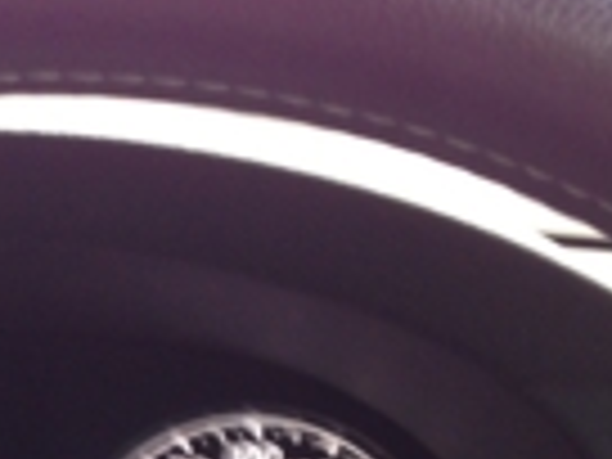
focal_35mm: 121
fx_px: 2139
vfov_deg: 11.7
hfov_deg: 15.8
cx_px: -90
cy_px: 695
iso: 50
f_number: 2.4
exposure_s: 1/24
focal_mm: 4.13
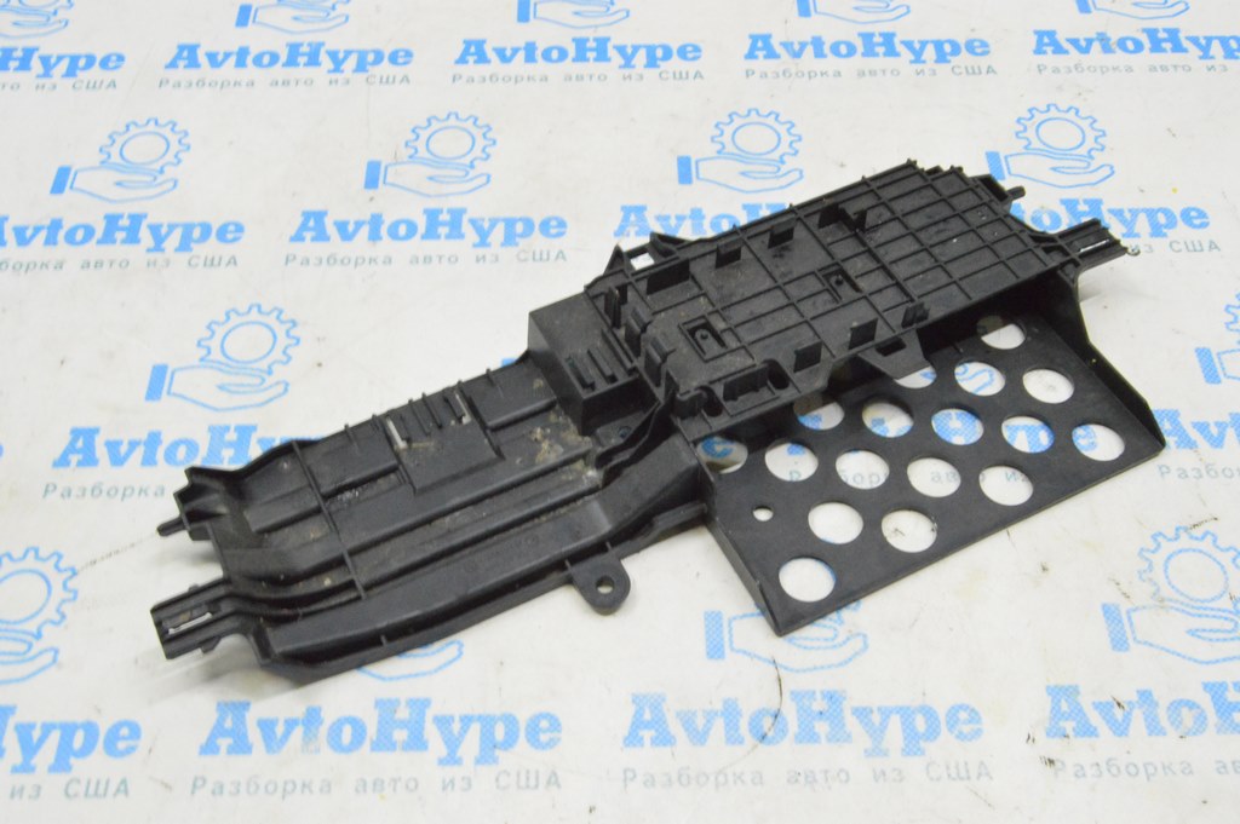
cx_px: 620
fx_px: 1342
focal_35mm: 39
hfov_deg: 49.6
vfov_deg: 34.2
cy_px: 412
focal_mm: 26
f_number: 20
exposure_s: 1/15
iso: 6400
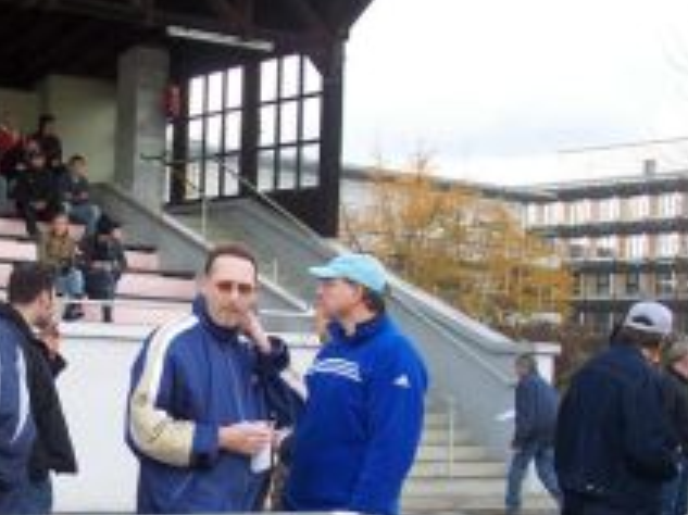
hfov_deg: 25.5
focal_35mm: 74
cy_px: 355
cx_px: 62
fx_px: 1470
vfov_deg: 19.8
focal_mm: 8
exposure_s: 1/125
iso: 100
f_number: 3.4
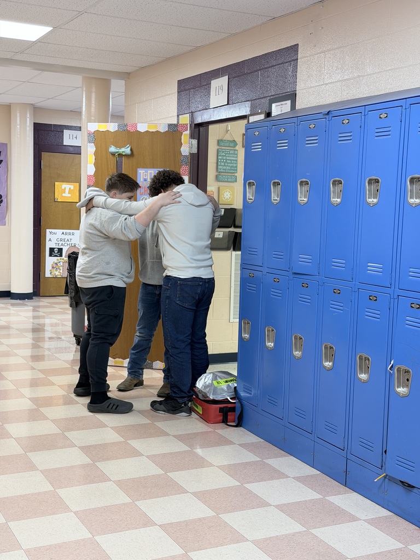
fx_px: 777
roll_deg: -2.2
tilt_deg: -4.9
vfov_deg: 39.7
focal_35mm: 48
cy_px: 280
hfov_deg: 30.3
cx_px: 210
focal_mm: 6.76
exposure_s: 1/60
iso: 125
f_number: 1.78
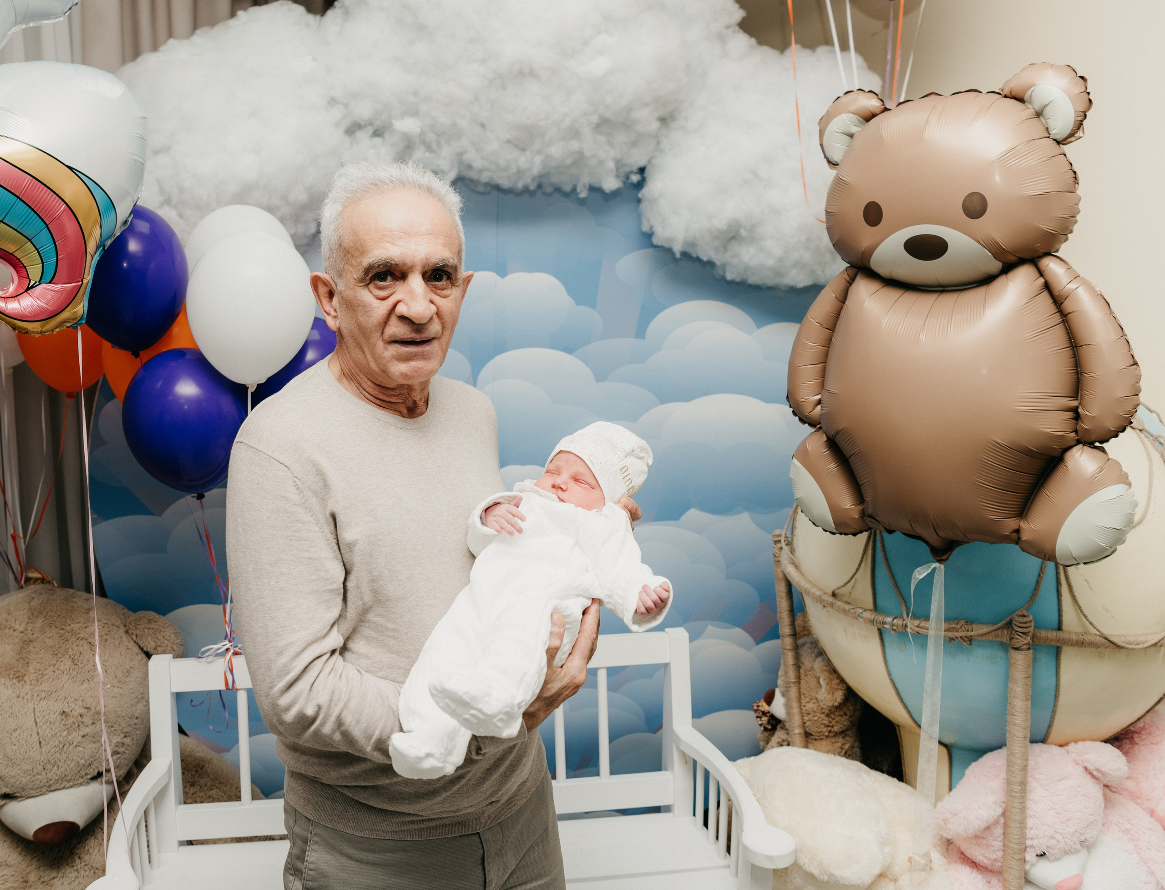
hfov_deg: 57.8
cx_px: 454
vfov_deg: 46.2
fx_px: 1044
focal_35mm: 31
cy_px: 426
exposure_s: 1/160
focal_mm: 26
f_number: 4.5
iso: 160
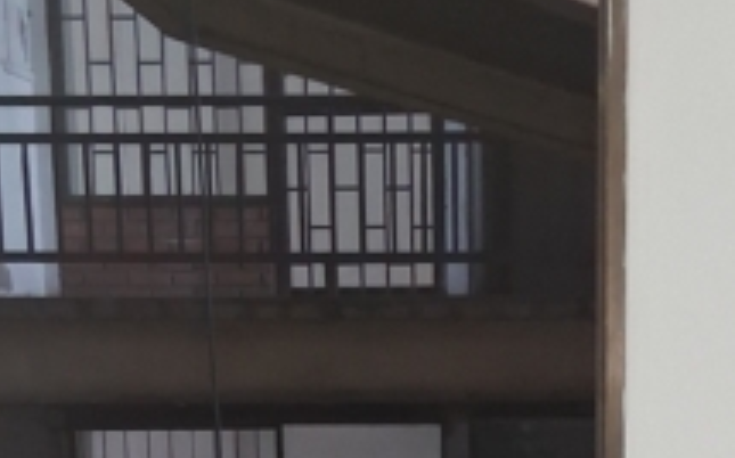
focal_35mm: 75
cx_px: 485
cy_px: 735
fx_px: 1501
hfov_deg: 27.4
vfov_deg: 15.6
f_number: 1.8
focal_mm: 3.98
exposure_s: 1/60
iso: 500
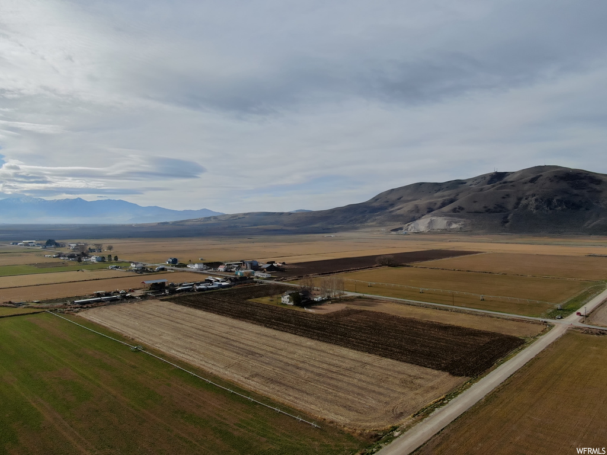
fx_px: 421
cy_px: 228
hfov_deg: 71.6
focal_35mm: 24
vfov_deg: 56.8
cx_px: 304
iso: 400
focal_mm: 4.39
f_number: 2.8
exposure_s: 1/2000
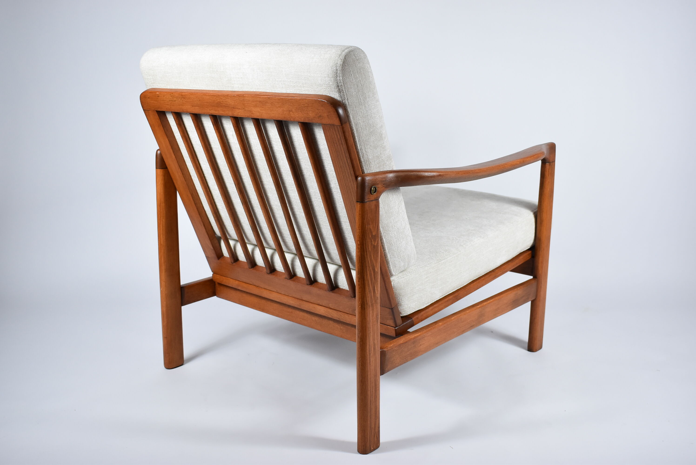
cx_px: 348
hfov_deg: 51.2
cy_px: 232
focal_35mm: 38
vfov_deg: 35.6
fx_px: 726
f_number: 5
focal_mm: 25
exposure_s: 1/125
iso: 800
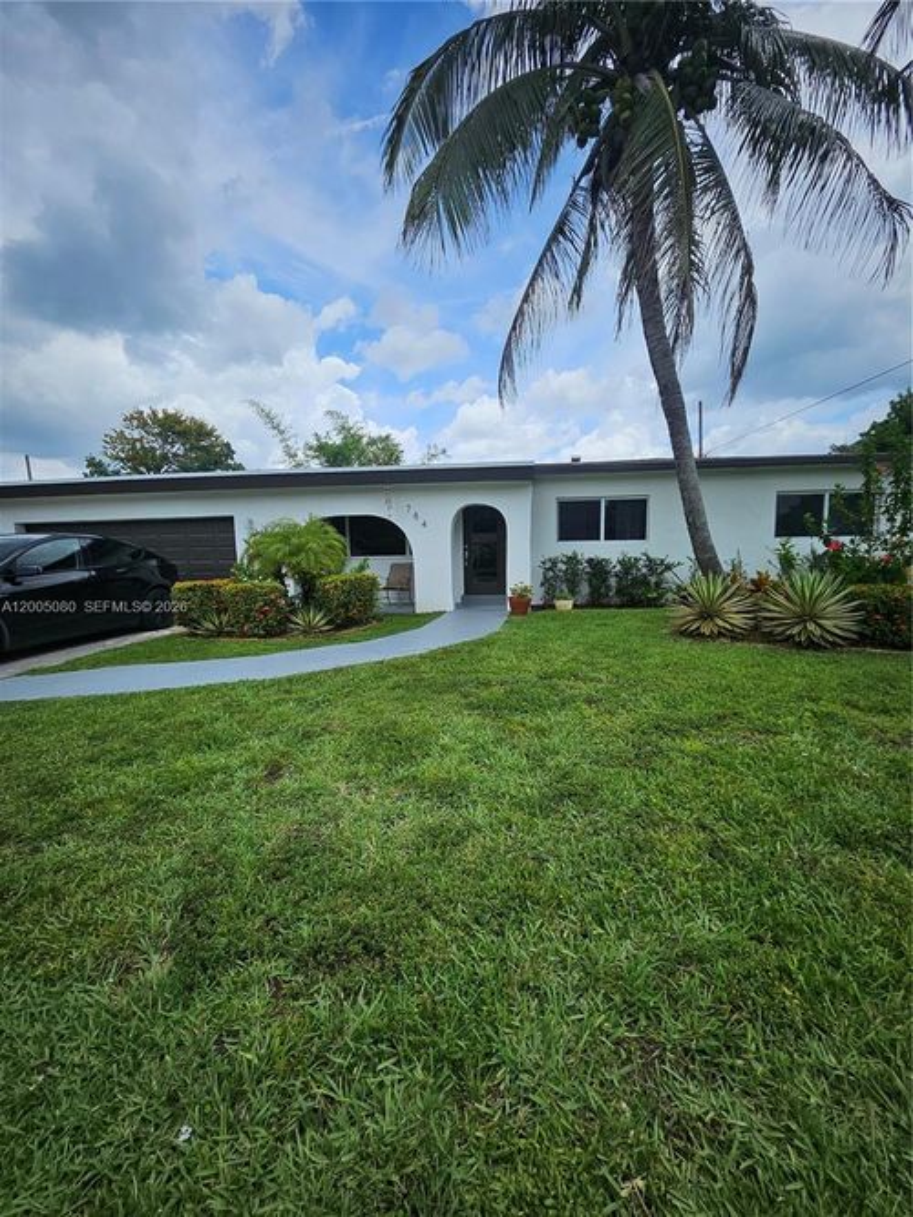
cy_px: 608
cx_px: 456
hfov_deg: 89.9
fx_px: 457
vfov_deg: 106.2
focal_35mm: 13
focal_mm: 1.74
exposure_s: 1/1789
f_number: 2.2
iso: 32
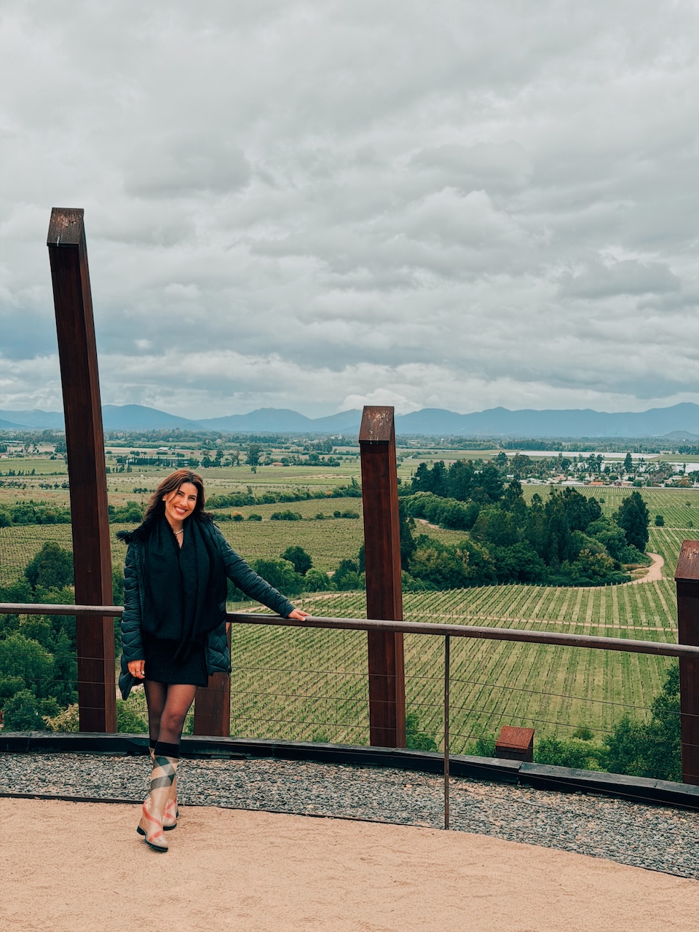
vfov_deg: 39.7
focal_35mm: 48
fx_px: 1292
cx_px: 350
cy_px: 466
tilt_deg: -1.6
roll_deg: -0.5
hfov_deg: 30.3
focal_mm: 6.76
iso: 64
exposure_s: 1/4587
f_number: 1.78
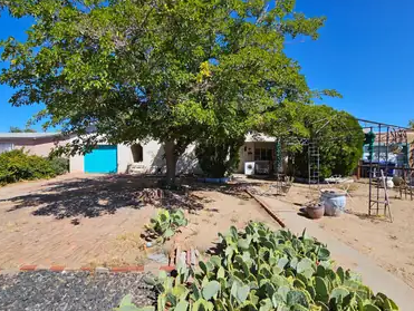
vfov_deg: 85.8
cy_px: 158
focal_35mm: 14
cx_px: 198
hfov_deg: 101.9
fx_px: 168
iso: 50
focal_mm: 2.2
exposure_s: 1/1946
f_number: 2.2
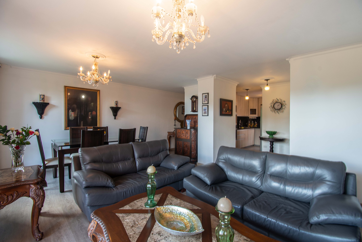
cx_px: 181
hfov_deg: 100.4
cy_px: 121
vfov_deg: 77.3
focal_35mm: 15
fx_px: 151
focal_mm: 10
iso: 125
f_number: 9
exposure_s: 1/3
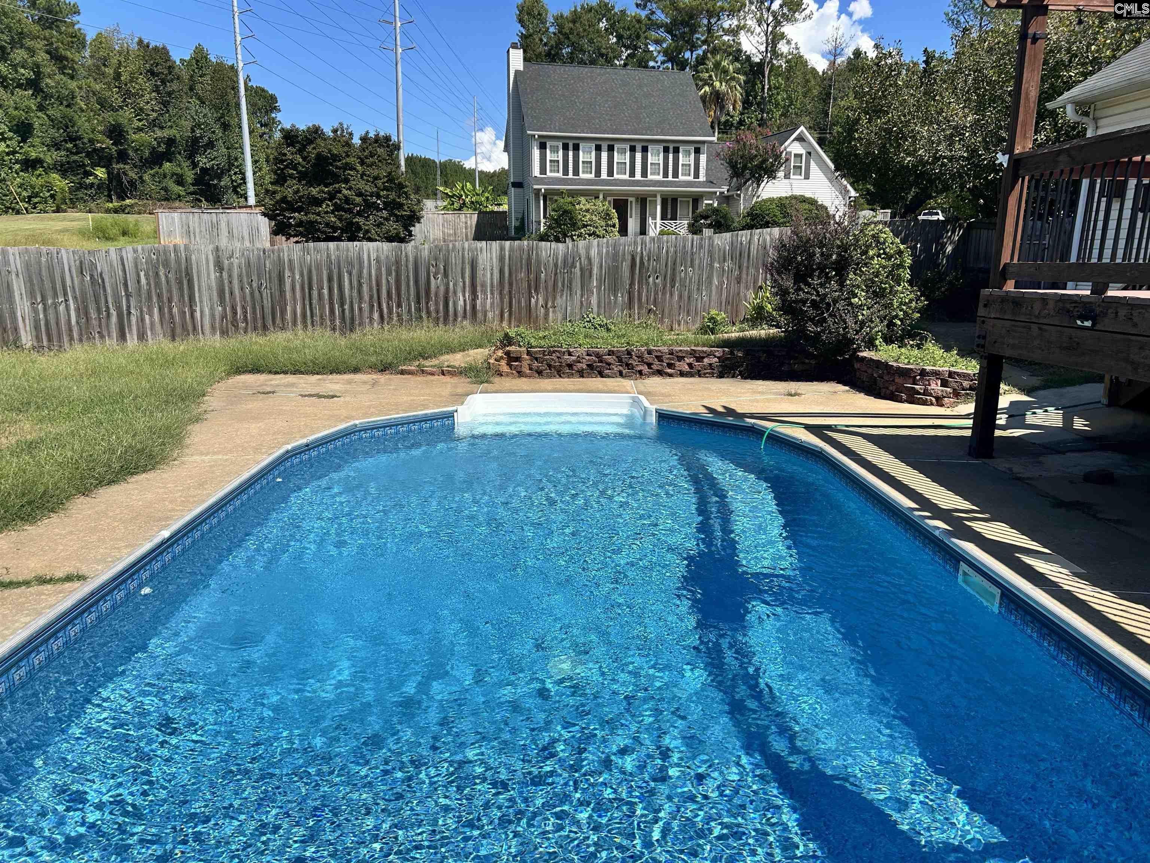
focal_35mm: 26
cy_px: 432
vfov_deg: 53.1
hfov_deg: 67.3
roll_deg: +0.2
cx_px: 575
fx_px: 864
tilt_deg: -11.7
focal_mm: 5.7
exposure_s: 1/4630
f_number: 1.5
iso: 50
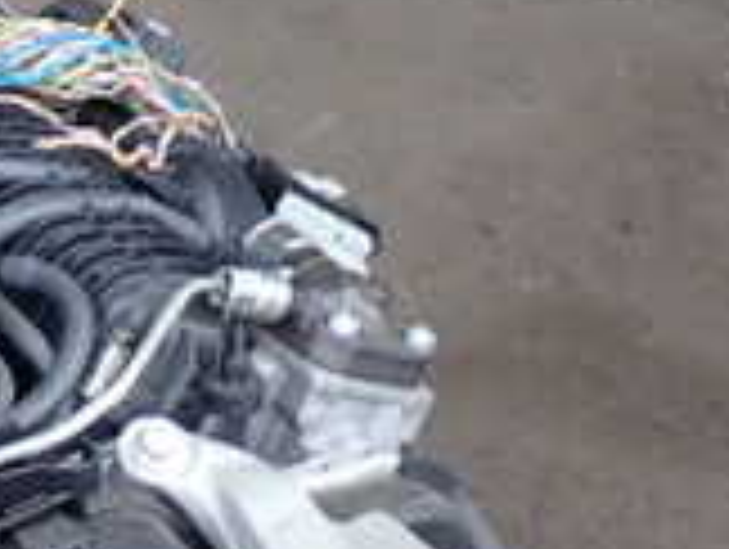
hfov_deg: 14.4
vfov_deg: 11.0
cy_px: 657
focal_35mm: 133
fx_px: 2805
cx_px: -122
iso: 160
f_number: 2.5
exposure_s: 1/80
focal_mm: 6.37
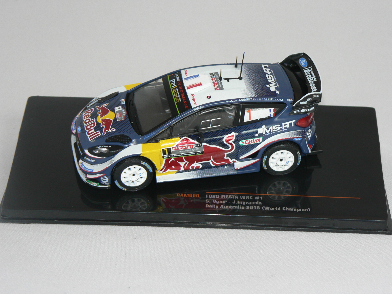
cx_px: 196
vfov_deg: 11.4
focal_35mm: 130
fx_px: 1472
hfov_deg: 15.2
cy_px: 147
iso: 80
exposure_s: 1/60
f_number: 3.2
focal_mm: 21.6
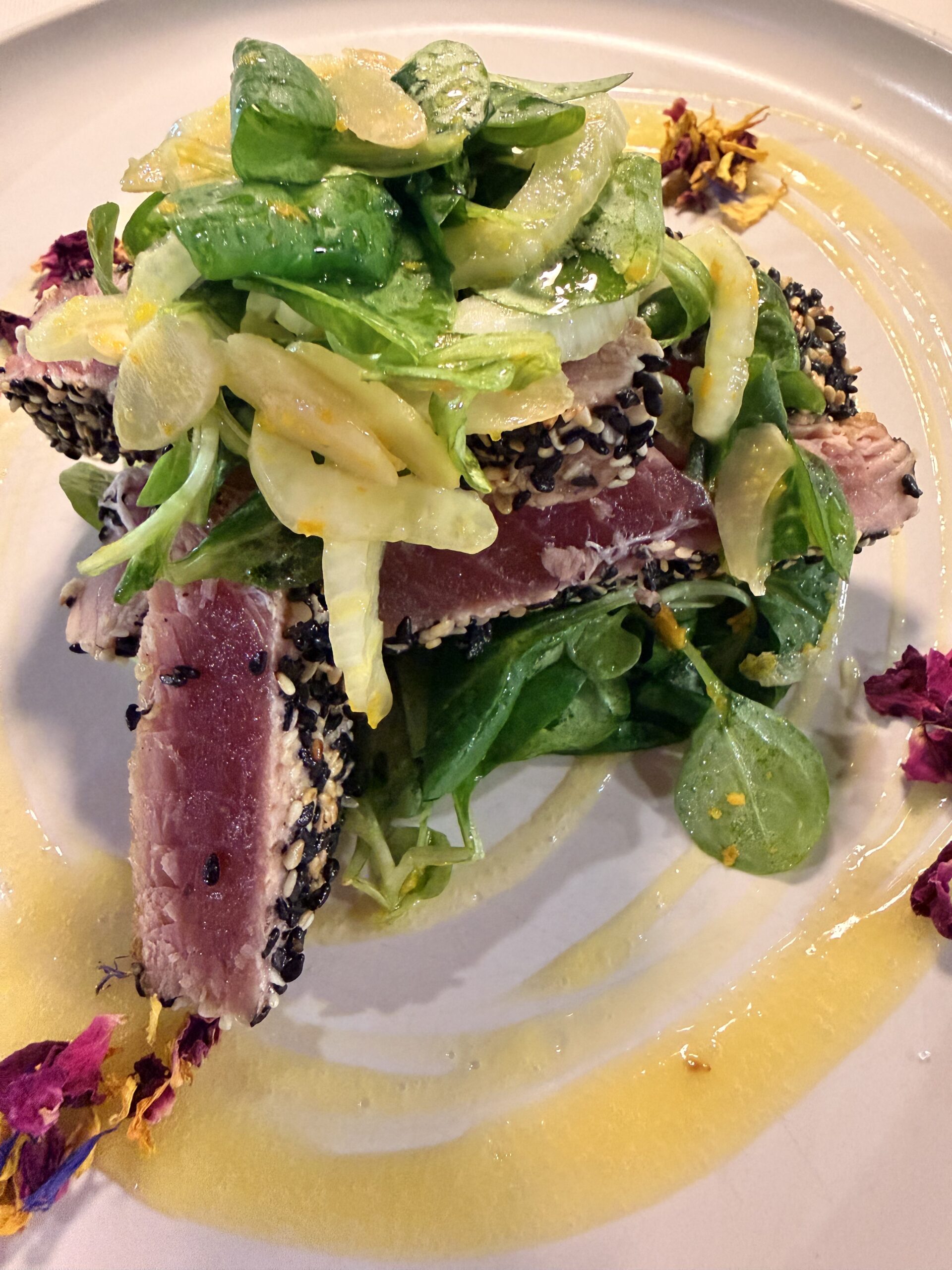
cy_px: 635
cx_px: 476
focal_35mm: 24
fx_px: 880
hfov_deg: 56.8
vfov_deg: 71.6
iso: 800
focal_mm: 2.22
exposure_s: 1/50
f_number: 2.2
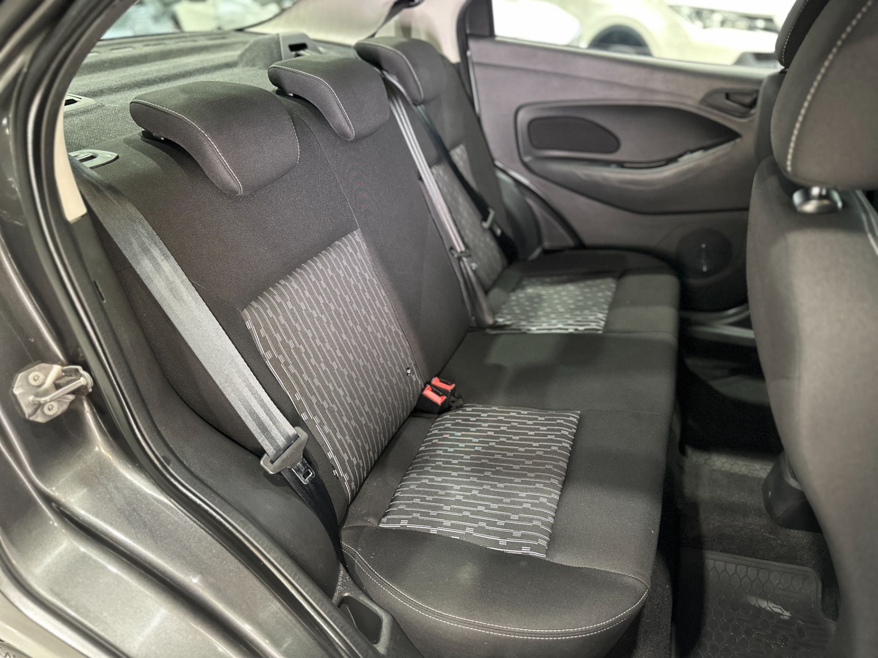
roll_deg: +1.6
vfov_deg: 56.8
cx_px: 439
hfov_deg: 71.6
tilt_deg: -30.5
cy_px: 329
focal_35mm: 24
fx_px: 609
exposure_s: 1/40
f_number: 1.78
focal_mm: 6.86
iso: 640
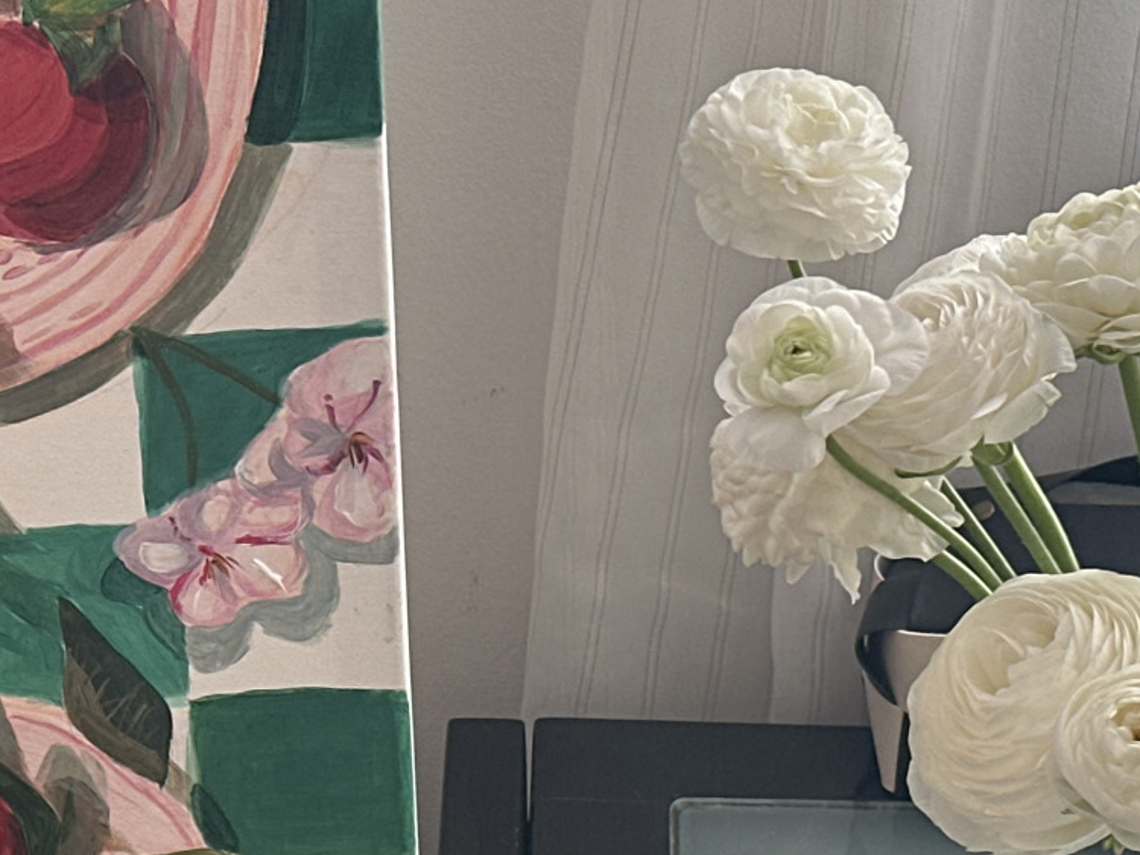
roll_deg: +1.1
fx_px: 4217
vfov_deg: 11.5
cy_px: 788
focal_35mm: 128
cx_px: 424
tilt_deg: -33.4
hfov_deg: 15.4
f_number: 1.78
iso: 50
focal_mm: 6.86
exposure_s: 1/171
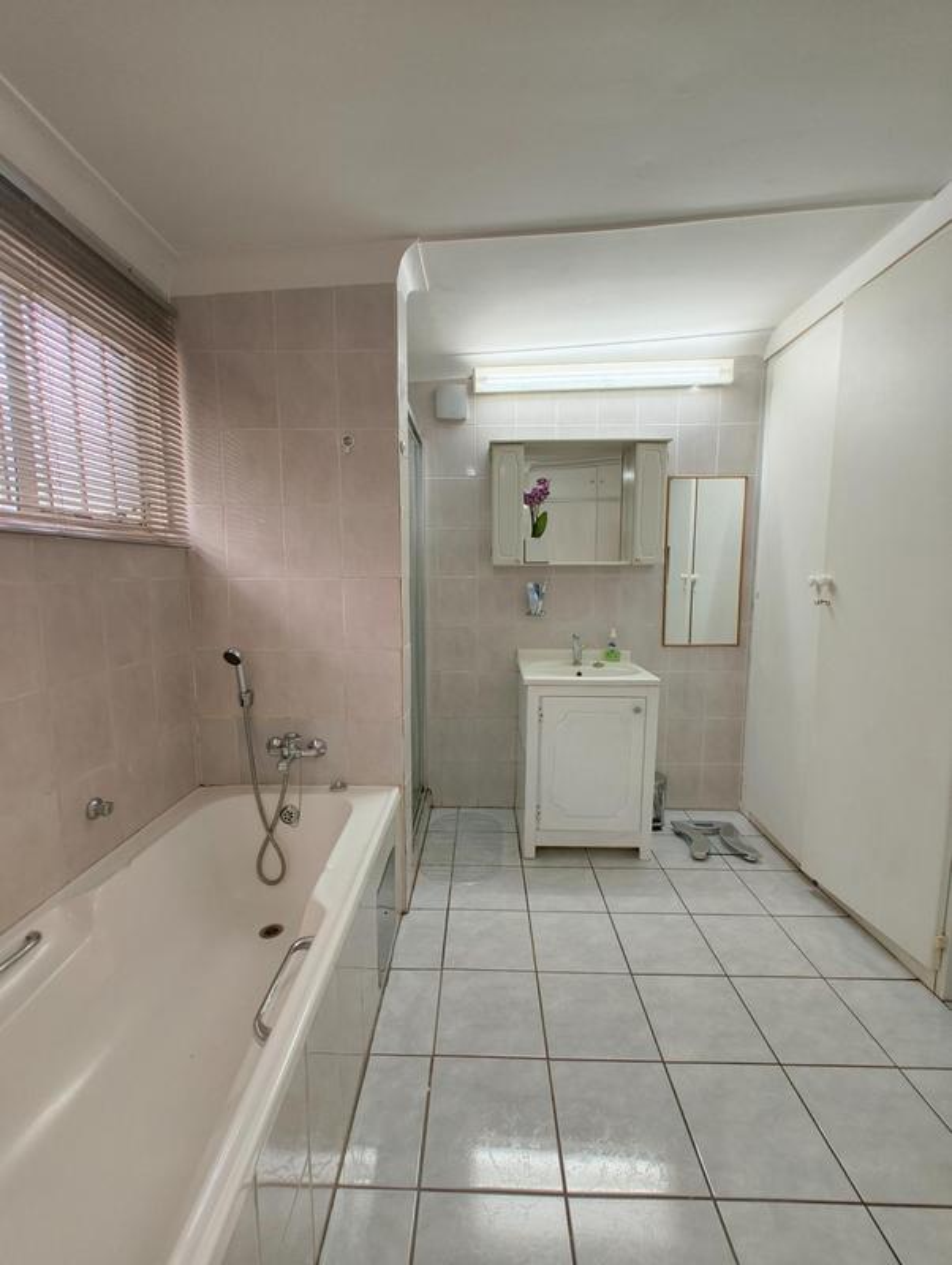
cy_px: 632
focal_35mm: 14
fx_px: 512
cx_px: 476
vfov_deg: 102.0
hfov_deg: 85.8
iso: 800
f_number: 2.2
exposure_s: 1/50
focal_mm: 2.15
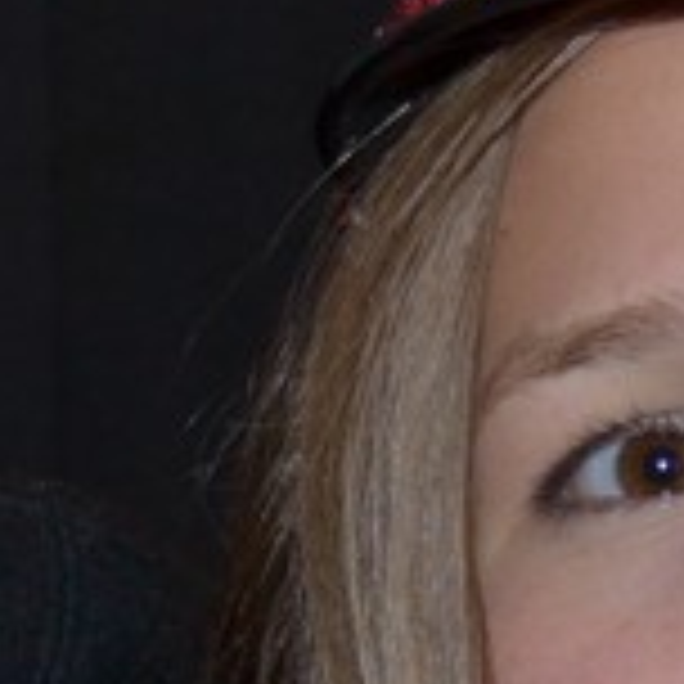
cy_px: 1190
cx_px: 783
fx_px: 5563
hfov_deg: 7.0
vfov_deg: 6.9
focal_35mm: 249
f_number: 4.5
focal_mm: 29
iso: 800
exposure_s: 1/30
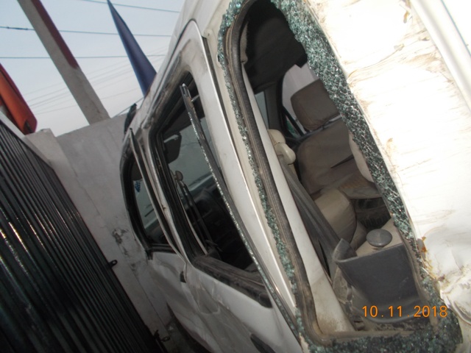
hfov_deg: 67.3
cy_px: 176
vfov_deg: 53.1
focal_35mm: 26
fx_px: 354
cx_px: 236
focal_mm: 4.6
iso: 200
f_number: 3.2
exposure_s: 1/25
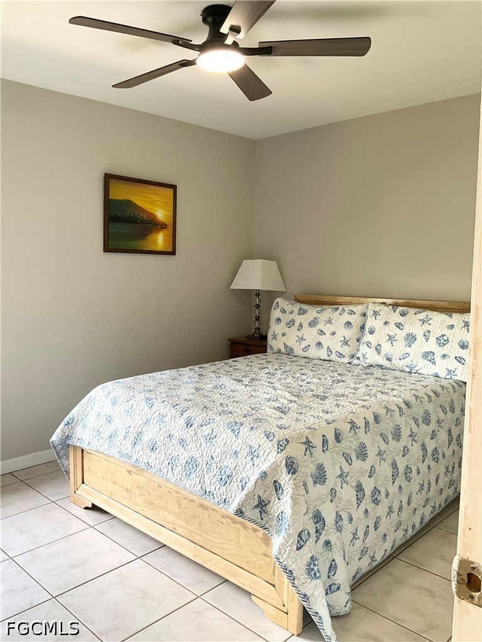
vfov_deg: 61.7
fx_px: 538
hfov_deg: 48.2
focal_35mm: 29
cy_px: 321
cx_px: 241
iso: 100
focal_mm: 3
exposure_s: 1/60
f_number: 1.8
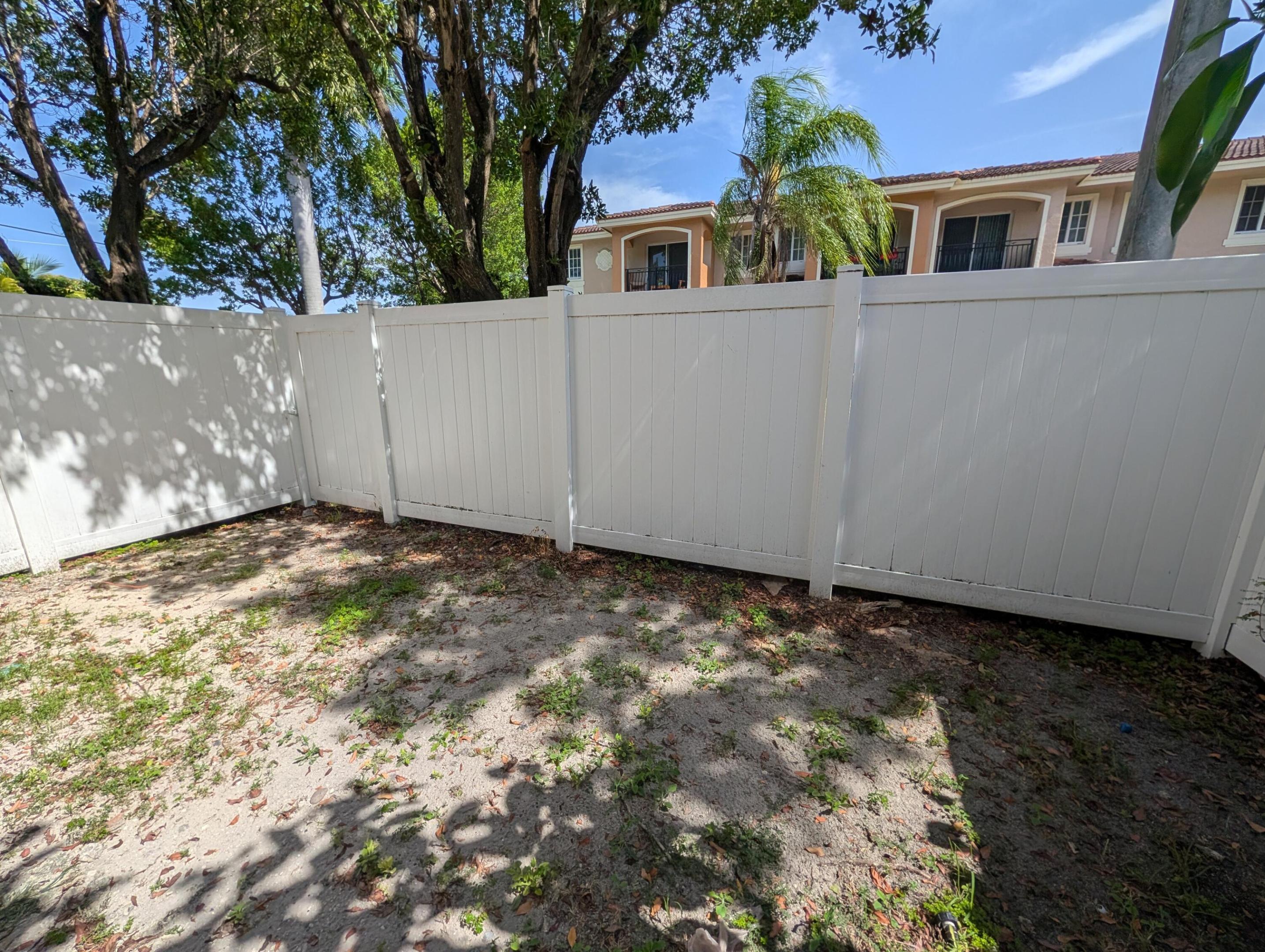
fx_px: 439
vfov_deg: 94.6
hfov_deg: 110.5
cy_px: 476
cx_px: 632
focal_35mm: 12
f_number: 1.7
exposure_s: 1/3077
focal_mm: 2.02
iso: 51
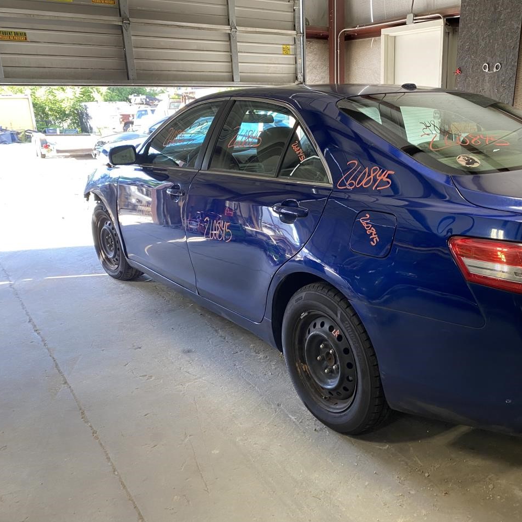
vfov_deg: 52.5
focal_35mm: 31
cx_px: 347
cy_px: 260
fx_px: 529
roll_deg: -2.6
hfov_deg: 51.6
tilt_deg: -10.4
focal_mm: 4.25
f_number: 1.8
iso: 80
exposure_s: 1/60
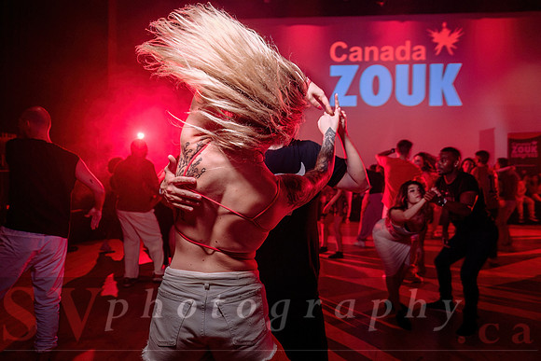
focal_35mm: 25
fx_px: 369
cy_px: 180
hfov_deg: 72.5
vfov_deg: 52.2
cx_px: 267
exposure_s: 1/60
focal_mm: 24
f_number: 2.8
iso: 800
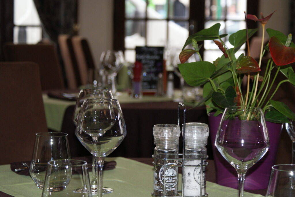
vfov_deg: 13.1
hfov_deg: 19.4
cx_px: 148
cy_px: 98
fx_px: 861
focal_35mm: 105
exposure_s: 1/125
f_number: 5.6
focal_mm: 70
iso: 400
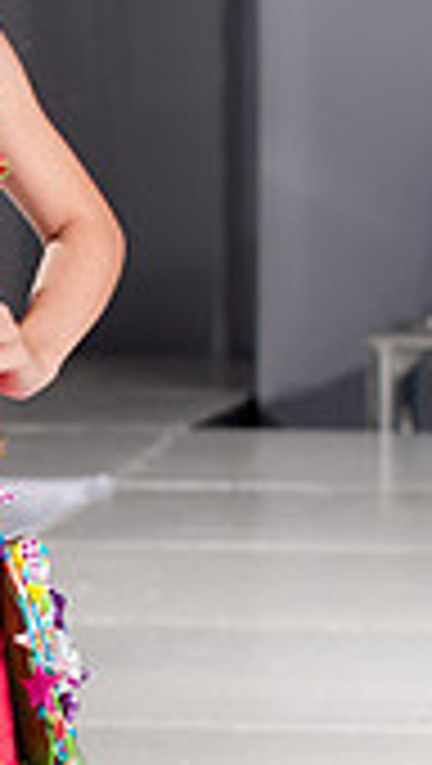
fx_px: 3939
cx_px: -216
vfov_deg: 11.1
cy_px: 549
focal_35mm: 194
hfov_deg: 6.2
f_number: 5
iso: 200
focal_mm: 70
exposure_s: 1/125
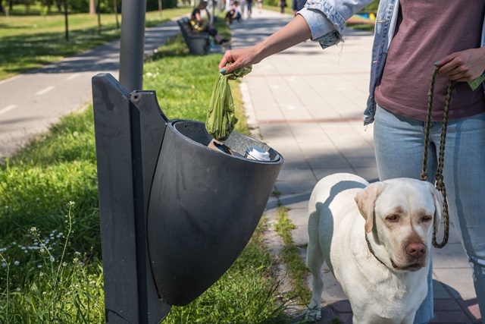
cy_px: 162
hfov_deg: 41.1
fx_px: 647
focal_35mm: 48
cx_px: 242
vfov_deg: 28.1
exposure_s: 1/640
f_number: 7.1
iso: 100
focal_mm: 48
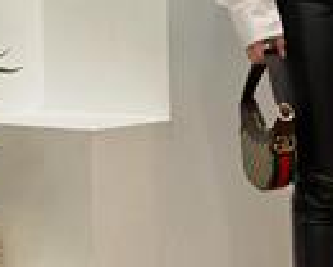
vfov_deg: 9.5
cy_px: -24
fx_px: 1587
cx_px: 359
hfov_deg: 11.8
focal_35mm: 161
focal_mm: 6
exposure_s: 1/100
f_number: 2
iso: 80
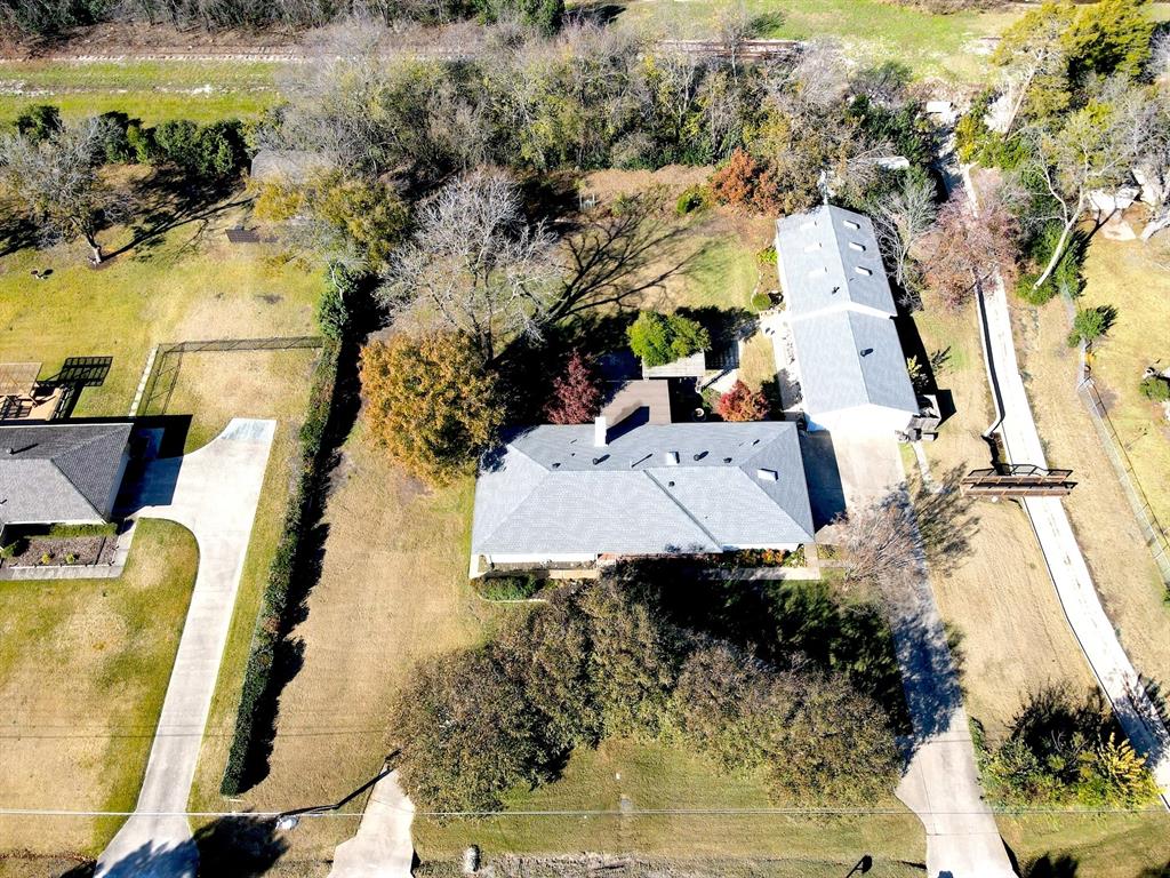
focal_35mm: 24
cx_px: 585
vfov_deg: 56.8
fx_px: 811
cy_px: 439
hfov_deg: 71.6
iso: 100
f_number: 2.8
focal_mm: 4.5
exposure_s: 1/320
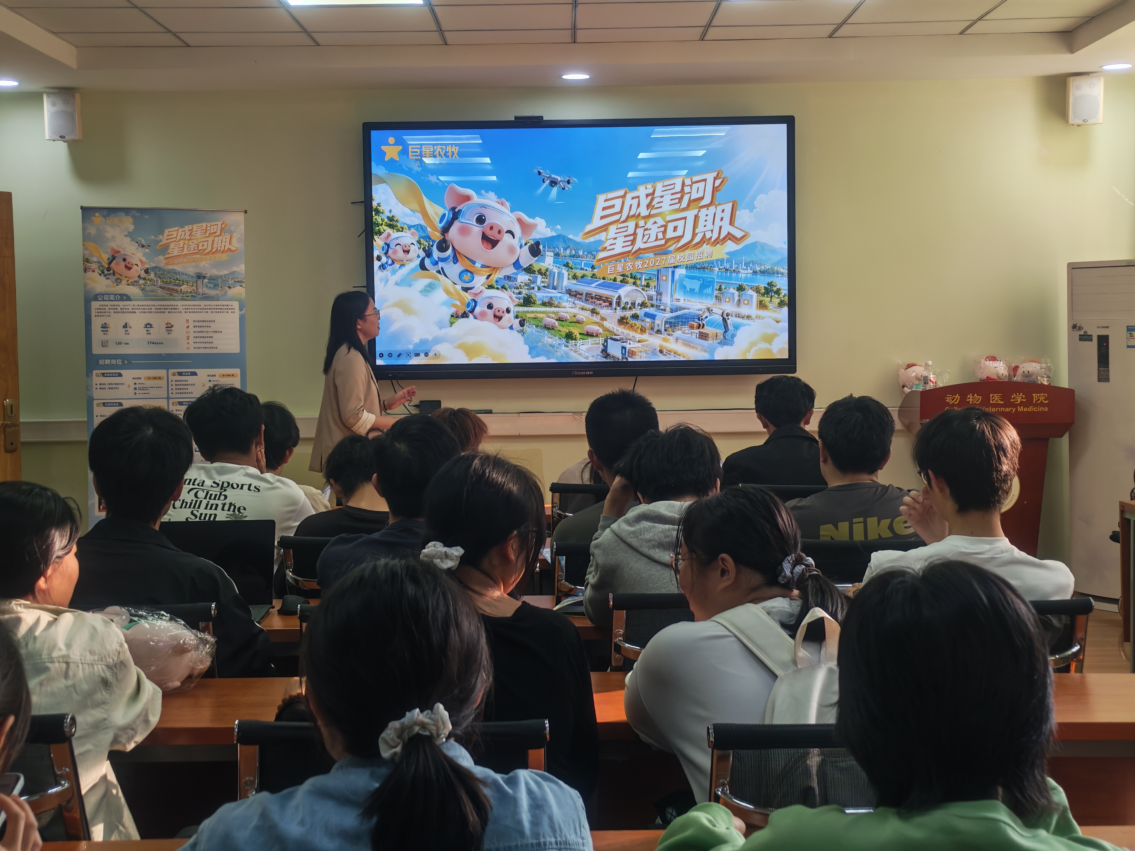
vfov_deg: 27.0
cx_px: 568
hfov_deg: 35.5
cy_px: 426
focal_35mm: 54
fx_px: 1771
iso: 400
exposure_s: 1/100
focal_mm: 6.12
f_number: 1.9
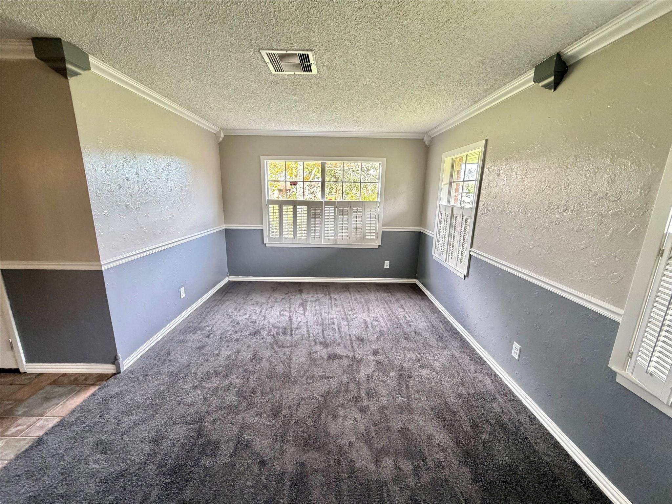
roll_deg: -0.9
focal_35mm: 14
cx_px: 336
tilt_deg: -12.1
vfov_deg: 85.7
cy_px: 252
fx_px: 272
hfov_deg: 102.1
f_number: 2.2
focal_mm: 2.22
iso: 400
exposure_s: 1/60
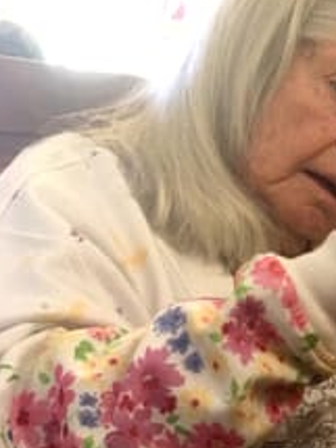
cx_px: 397
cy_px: 345
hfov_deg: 19.3
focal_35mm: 72
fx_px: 933
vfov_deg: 26.6
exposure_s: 1/15
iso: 32
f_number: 2.2
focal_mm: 4.15
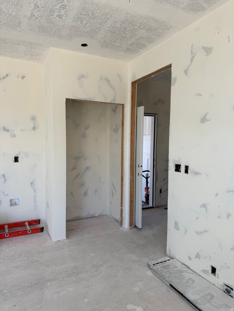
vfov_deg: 71.6
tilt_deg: -3.3
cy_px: 156
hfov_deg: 56.8
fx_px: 216
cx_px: 117
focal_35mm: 24
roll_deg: -1.0
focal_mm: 6.76
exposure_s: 1/459
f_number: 1.78
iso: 80
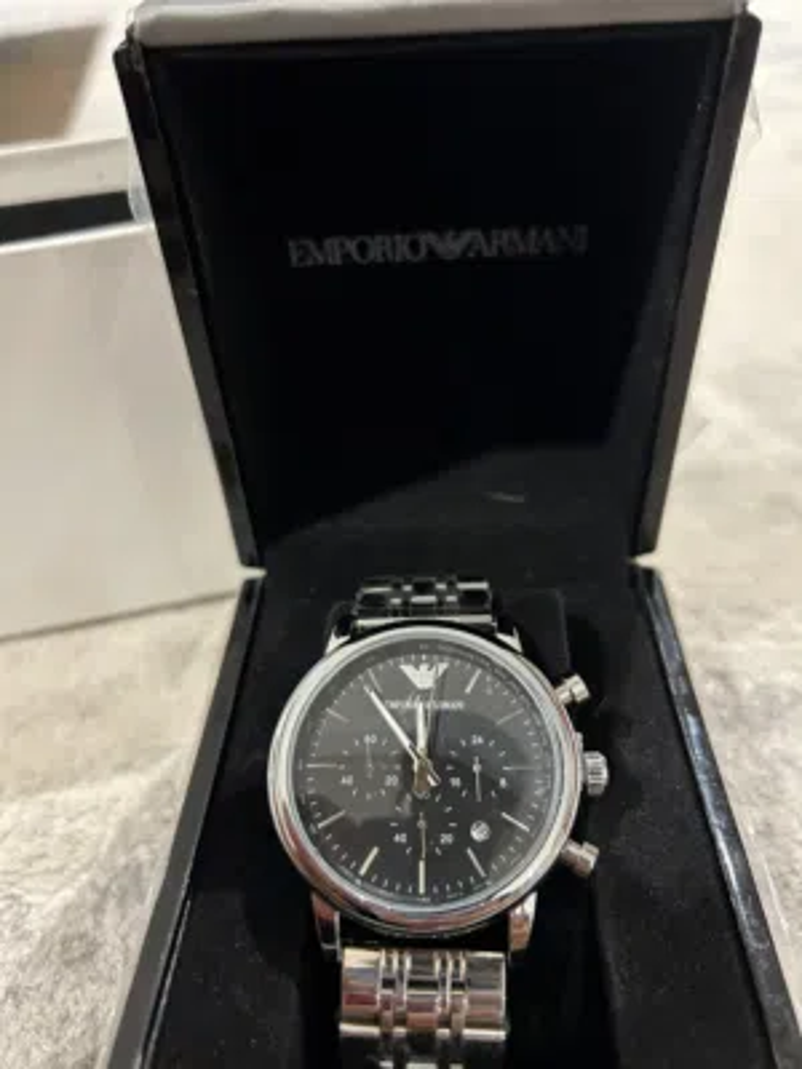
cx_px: 401
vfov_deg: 67.3
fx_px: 803
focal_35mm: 26
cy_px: 534
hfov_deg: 53.1
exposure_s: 1/33
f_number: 1.5
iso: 500
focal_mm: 5.7
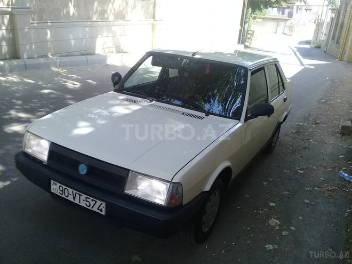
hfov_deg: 58.4
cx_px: 176
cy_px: 132
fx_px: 315
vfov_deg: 45.4
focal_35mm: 31
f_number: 2.2
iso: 50
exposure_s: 1/228
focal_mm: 3.3
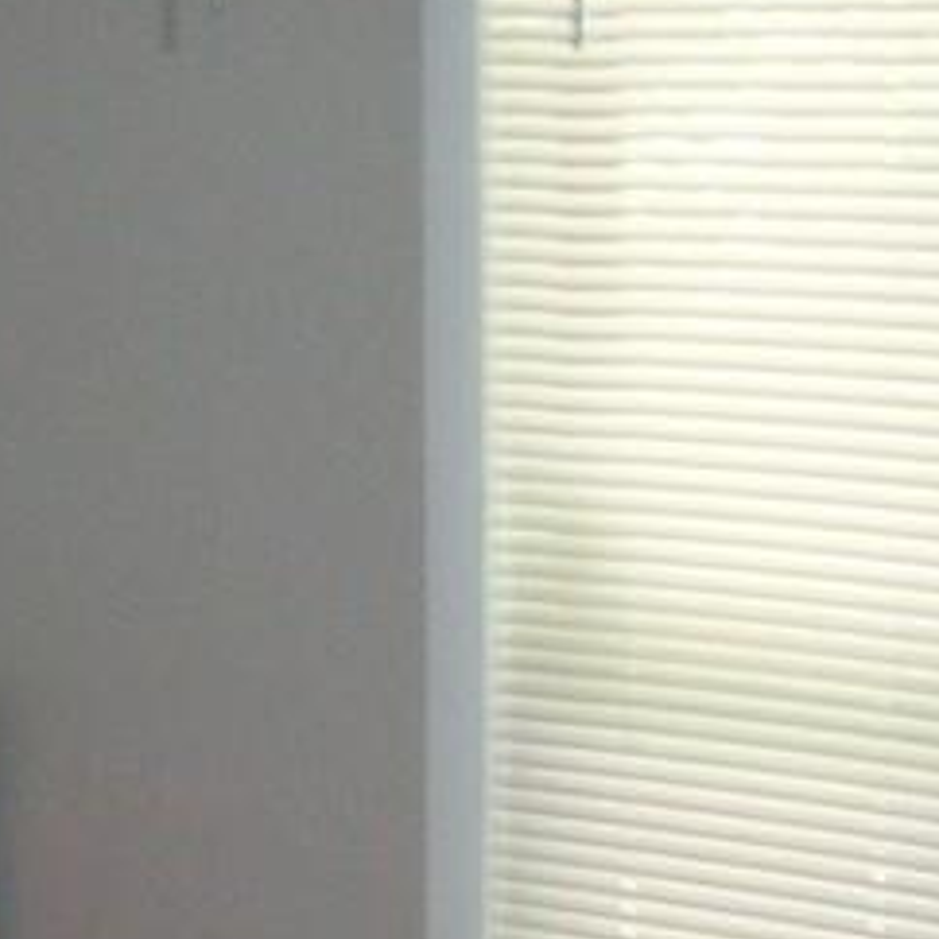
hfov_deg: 13.1
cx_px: -109
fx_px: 4020
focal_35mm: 131
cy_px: 1063
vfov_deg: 13.0
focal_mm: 6.3
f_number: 3.1
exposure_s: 1/40
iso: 160
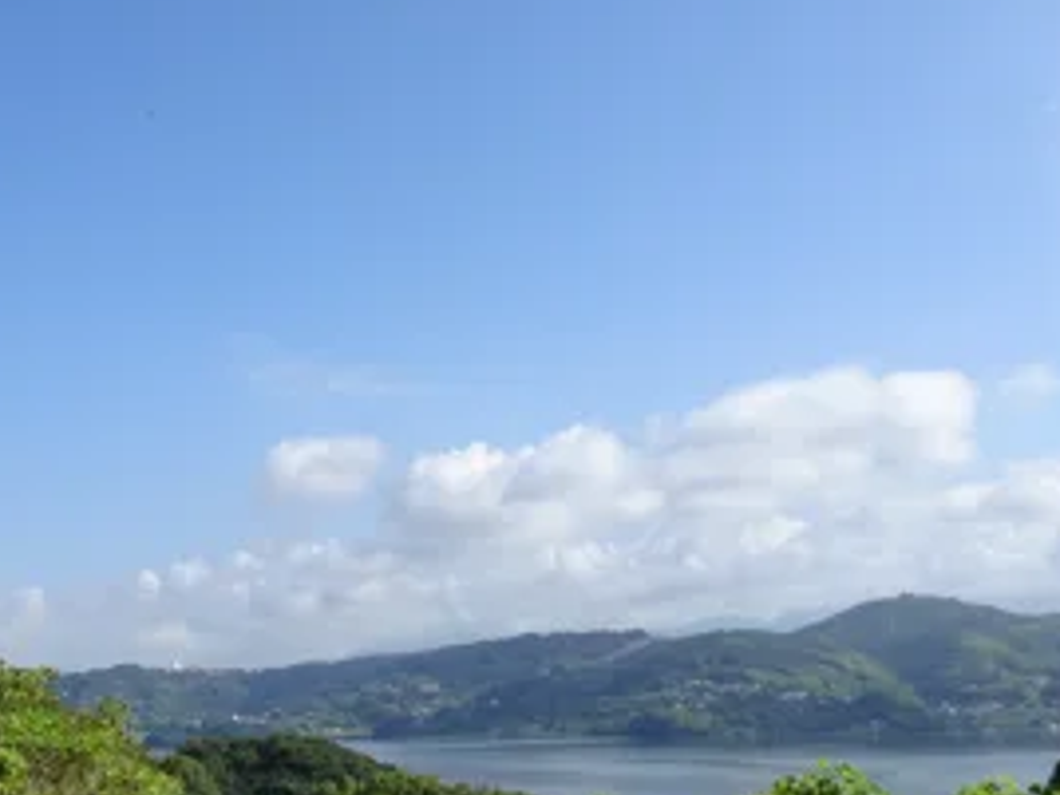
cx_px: 471
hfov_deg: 43.8
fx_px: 1317
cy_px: 206
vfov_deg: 33.0
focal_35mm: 43
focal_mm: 4.1
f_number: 4.5
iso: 80
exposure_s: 1/500
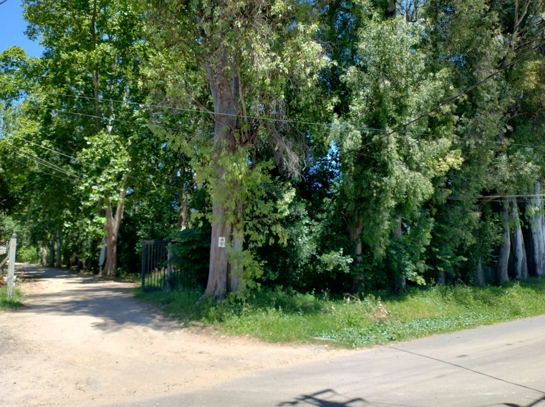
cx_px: 272
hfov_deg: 69.5
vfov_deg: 54.8
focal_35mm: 25
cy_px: 204
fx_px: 393
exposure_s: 1/429
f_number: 1.7
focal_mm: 4.71
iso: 100
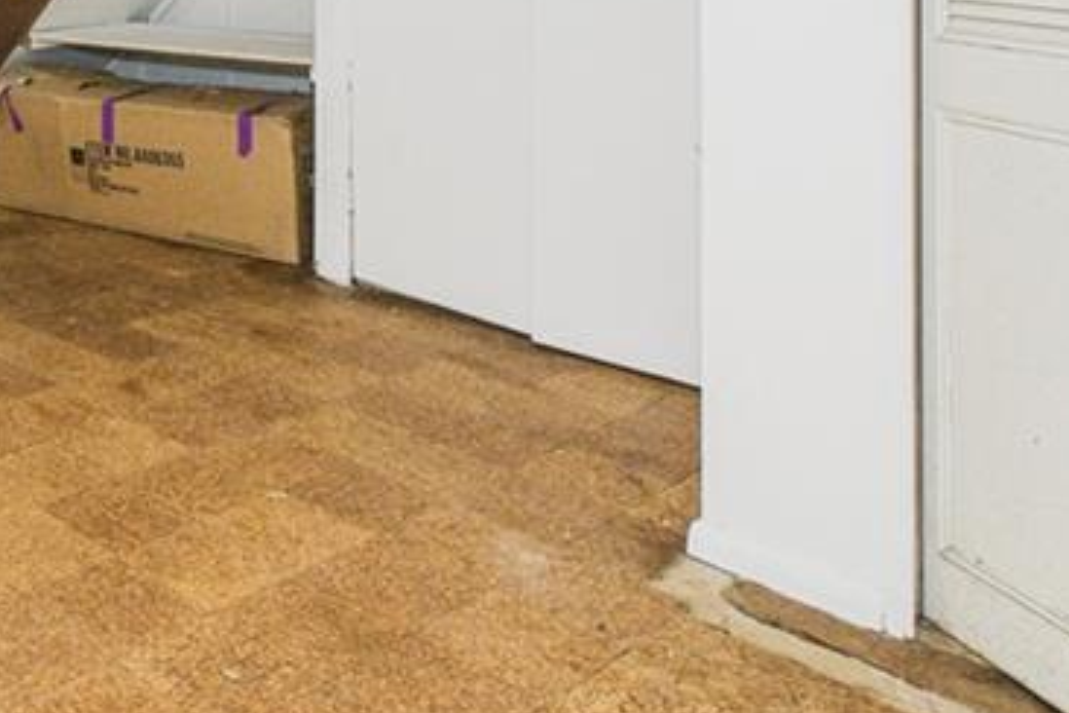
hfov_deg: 38.4
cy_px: -123
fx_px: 1247
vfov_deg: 28.2
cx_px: -108
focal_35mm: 42
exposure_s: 1/60
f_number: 8
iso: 1000
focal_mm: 10
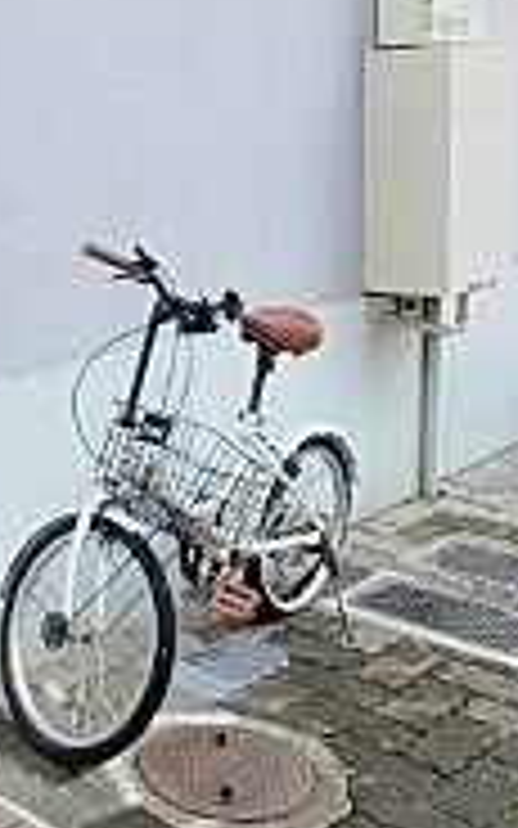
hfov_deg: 24.8
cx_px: -72
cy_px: 252
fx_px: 1084
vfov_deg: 41.1
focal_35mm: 48
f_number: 2.2
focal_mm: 2.2
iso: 50
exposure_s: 1/106
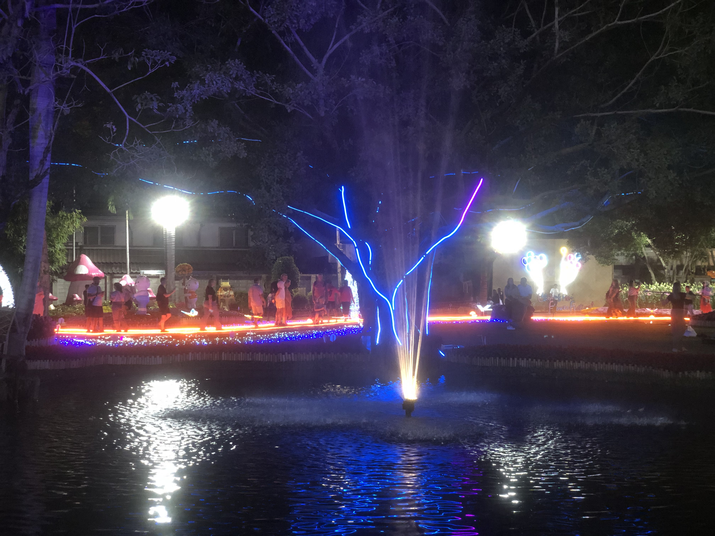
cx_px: 358
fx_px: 1074
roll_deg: +1.0
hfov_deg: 36.8
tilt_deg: +0.3
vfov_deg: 28.0
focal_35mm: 52
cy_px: 268
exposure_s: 1/17
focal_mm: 6
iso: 160
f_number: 2.4
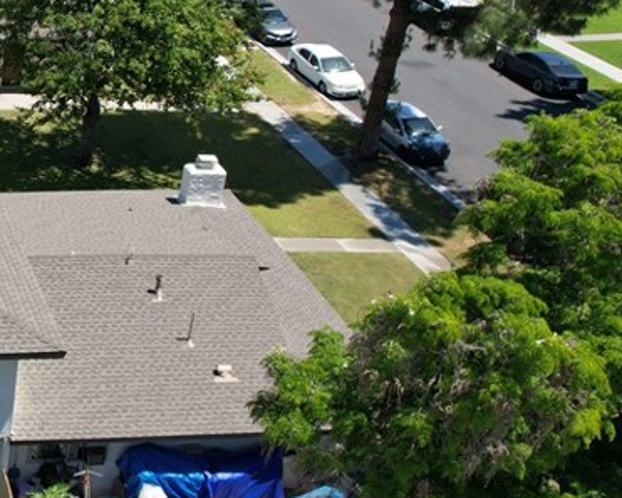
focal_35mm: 57
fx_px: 1050
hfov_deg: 27.0
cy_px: 112
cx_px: -216
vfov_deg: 26.3
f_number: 2.8
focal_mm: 8.38
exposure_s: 1/1600
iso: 110
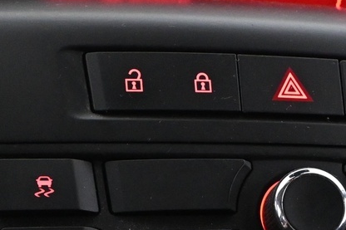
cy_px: 380
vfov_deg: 11.4
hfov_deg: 17.7
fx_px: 1095
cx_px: 301
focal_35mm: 114
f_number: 5
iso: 4000
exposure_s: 1/30
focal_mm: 19.5
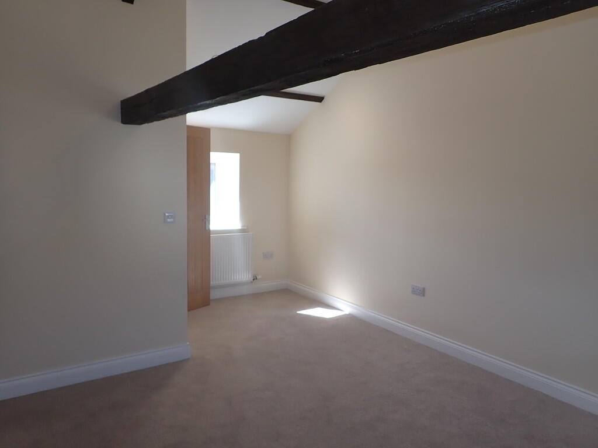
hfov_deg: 69.4
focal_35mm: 25
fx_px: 432
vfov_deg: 54.9
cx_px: 299
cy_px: 224
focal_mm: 4.5
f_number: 2.8
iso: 100
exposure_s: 1/80
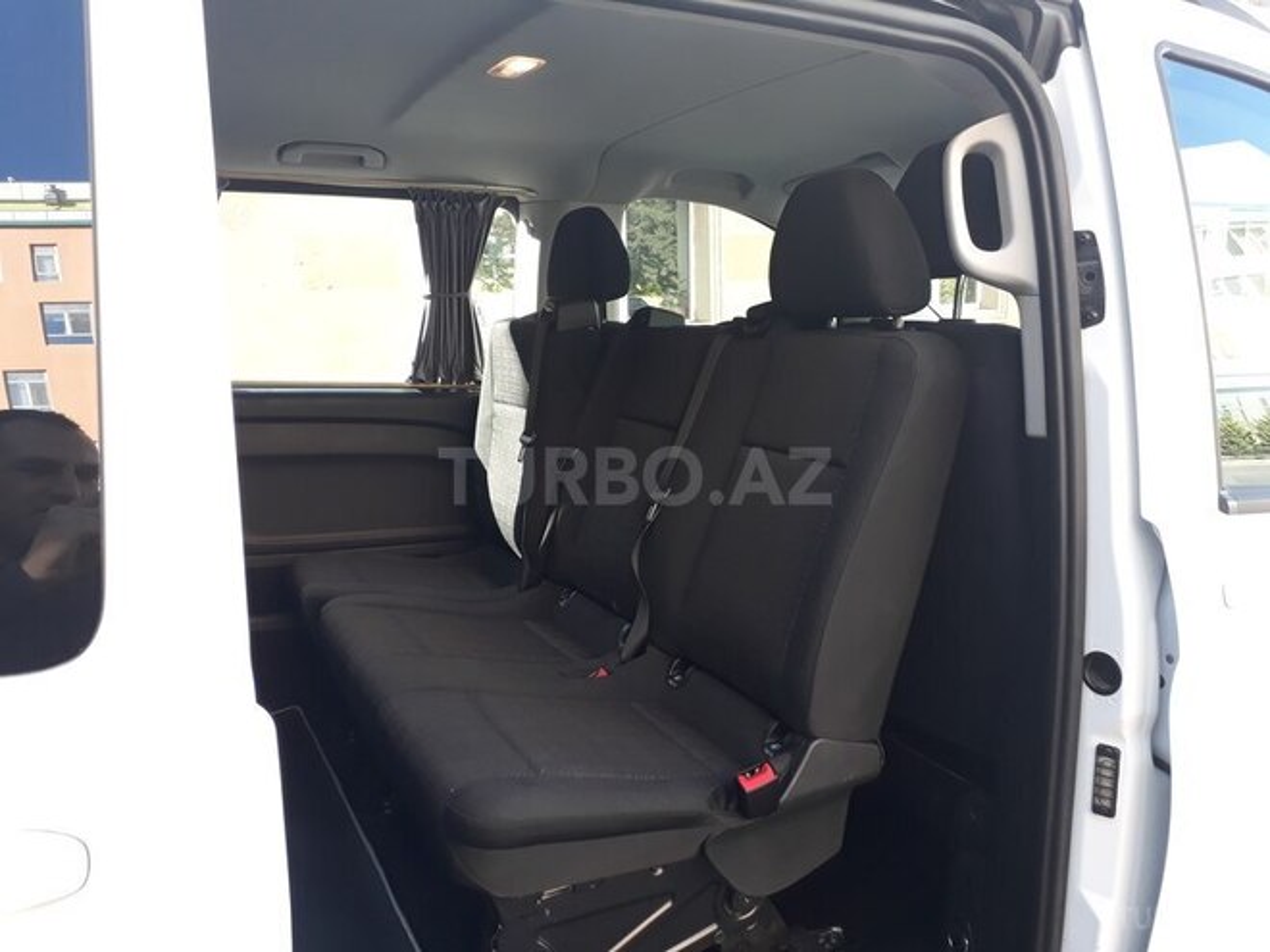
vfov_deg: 51.4
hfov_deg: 65.3
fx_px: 991
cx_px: 635
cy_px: 476
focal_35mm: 27
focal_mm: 3.6
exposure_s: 1/100
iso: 50
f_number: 1.9
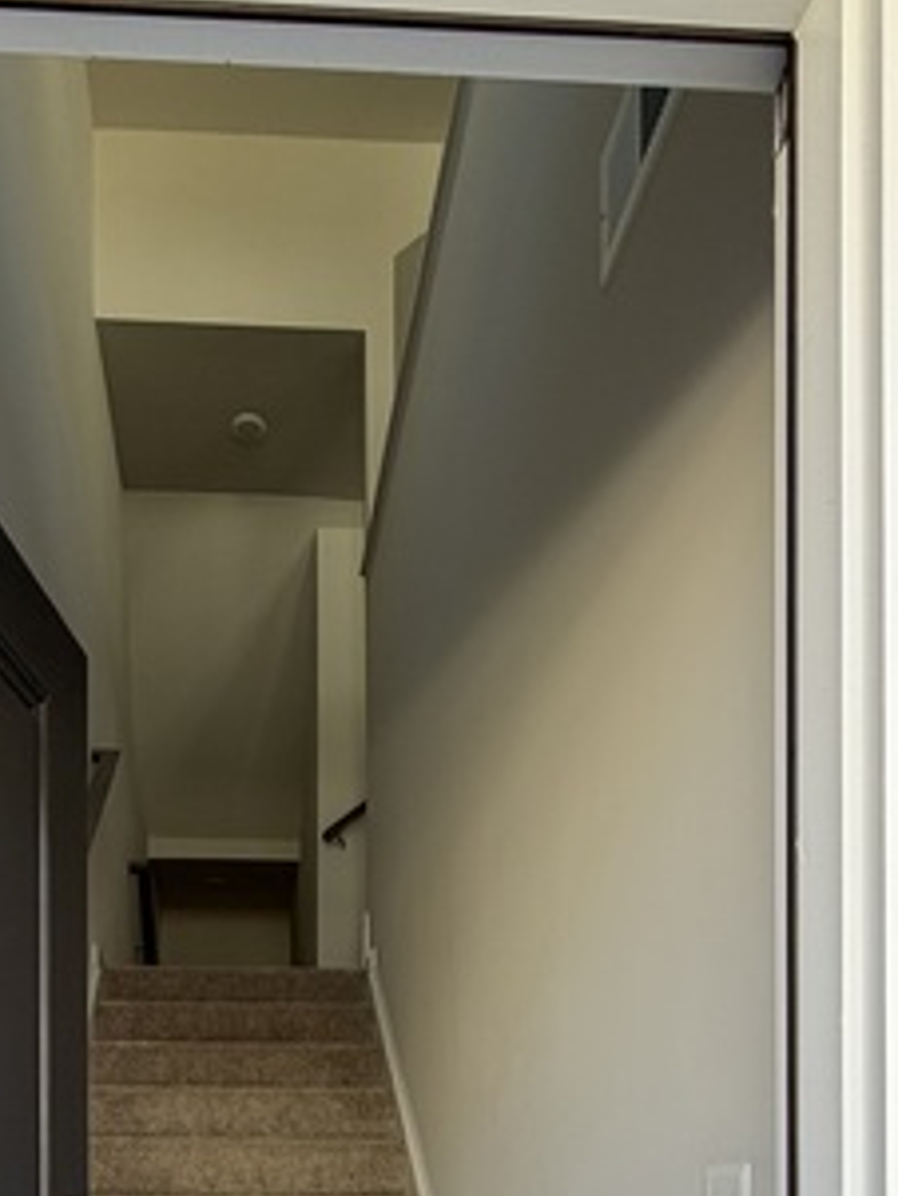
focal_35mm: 31
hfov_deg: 44.7
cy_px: 1218
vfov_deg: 47.5
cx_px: 290
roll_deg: +0.1
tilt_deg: +0.5
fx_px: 1072
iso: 50
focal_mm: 2.22
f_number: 2.2
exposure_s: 1/121
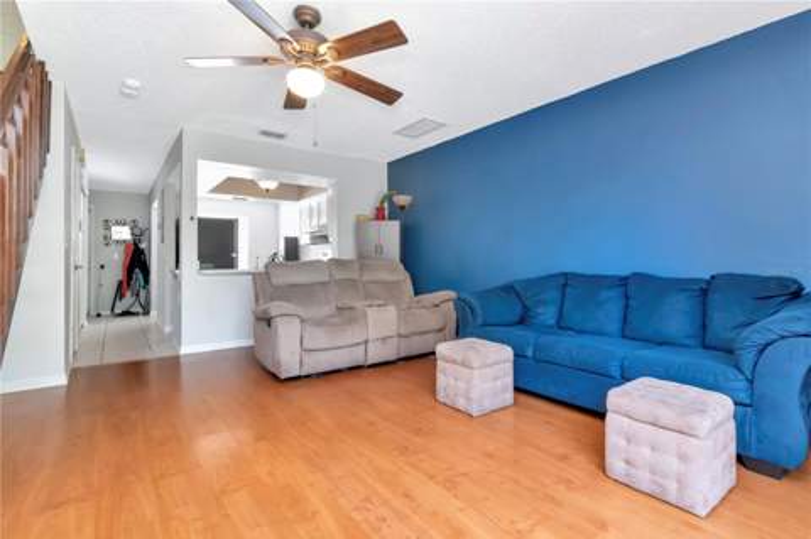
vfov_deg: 71.9
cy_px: 270
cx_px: 406
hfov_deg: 95.0
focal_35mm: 16
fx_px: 371
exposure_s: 1/10
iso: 800
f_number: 9
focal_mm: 11
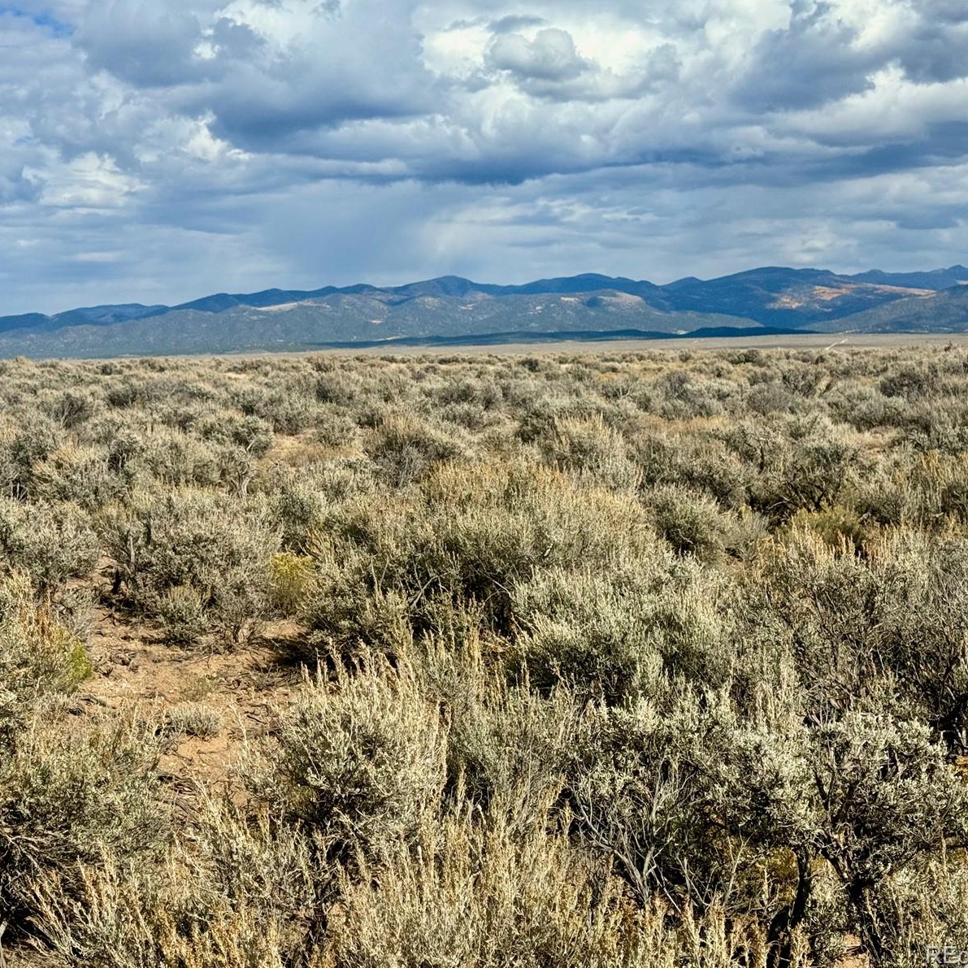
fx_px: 1803
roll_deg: +0.3
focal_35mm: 57
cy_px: 484
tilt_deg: -4.5
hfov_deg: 30.0
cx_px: 407
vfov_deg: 30.0
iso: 64
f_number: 1.78
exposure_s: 1/7092
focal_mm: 6.76
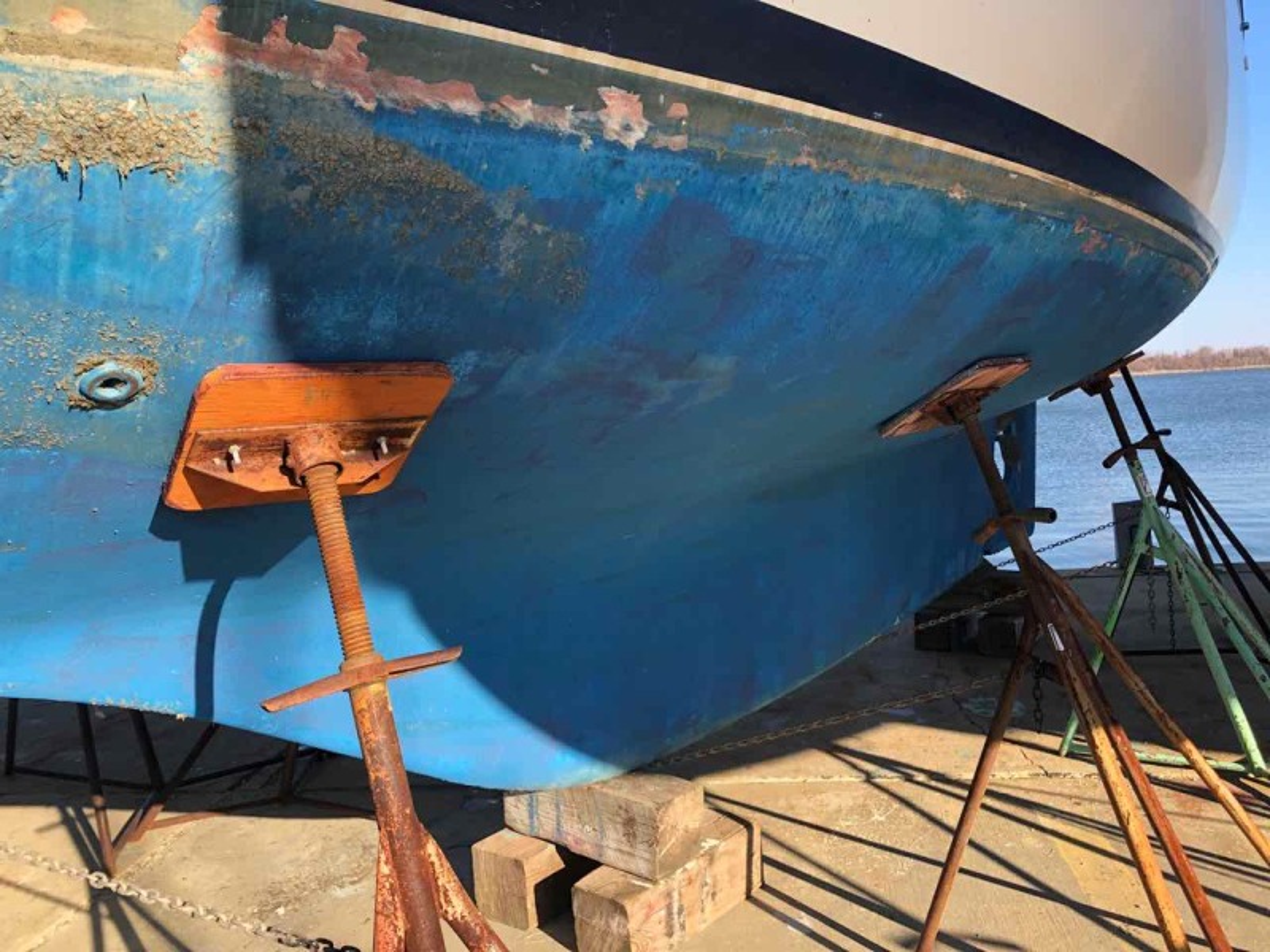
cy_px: 476
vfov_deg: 49.7
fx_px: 1027
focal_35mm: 28
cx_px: 635
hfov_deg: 63.4
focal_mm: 3.99
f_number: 1.8
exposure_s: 1/457
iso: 20
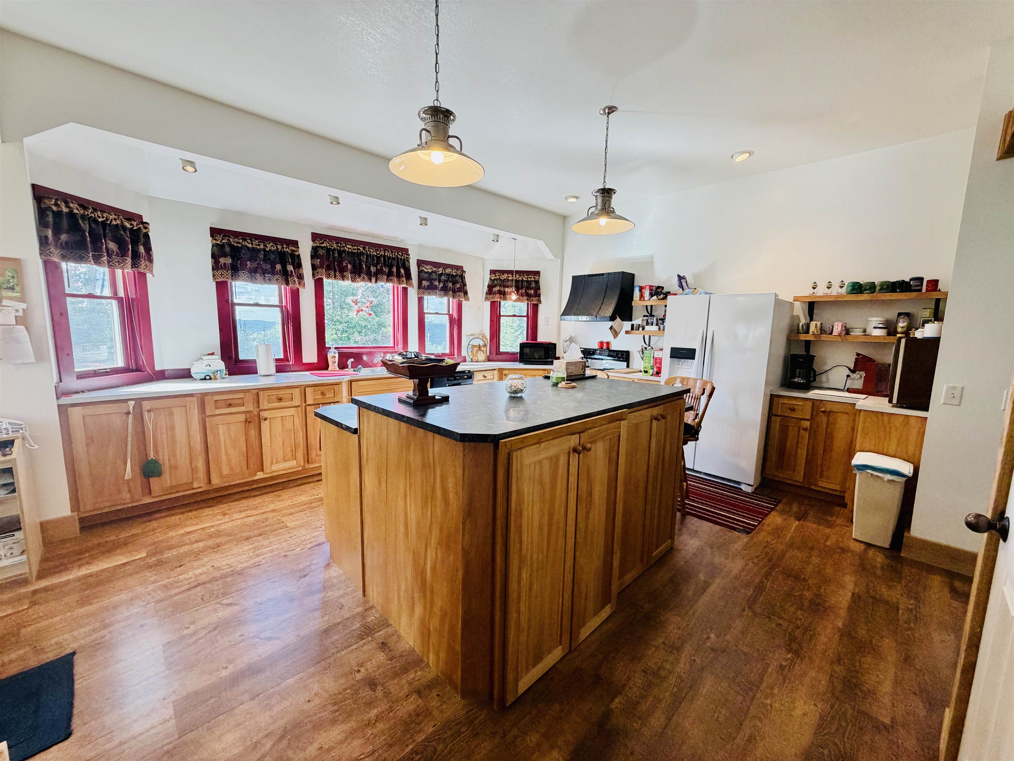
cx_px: 507
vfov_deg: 85.7
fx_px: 410
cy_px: 380
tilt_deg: -7.7
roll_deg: -0.9
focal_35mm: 14
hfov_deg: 102.1
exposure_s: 1/60
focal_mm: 2.22
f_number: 2.2
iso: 200
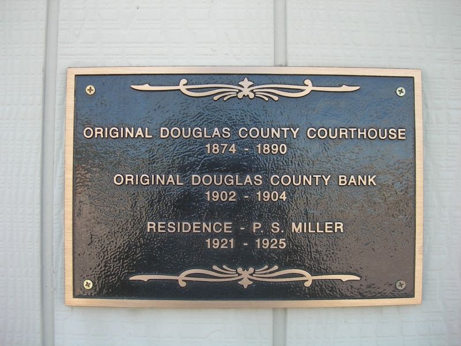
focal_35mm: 38
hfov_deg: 49.0
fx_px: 506
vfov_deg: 37.7
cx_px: 230
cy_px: 173
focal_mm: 7.8
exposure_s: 1/126
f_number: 2.8
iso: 50
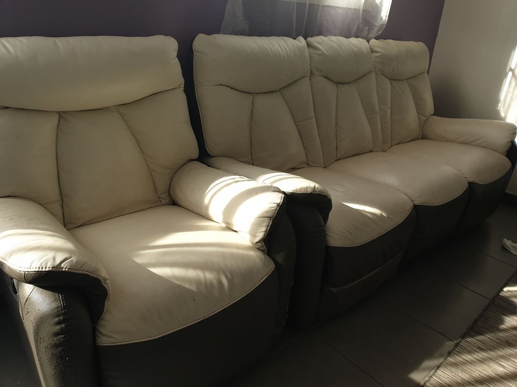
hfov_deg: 67.3
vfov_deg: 53.1
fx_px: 388
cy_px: 194
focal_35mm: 26
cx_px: 258
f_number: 2.4
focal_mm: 4.3
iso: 50
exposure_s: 1/100
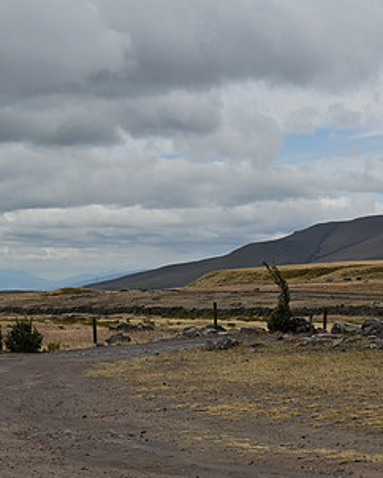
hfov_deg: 14.2
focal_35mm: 108
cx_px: 108
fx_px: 1529
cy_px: 266
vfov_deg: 17.8
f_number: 10
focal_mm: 60
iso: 200
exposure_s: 1/1600
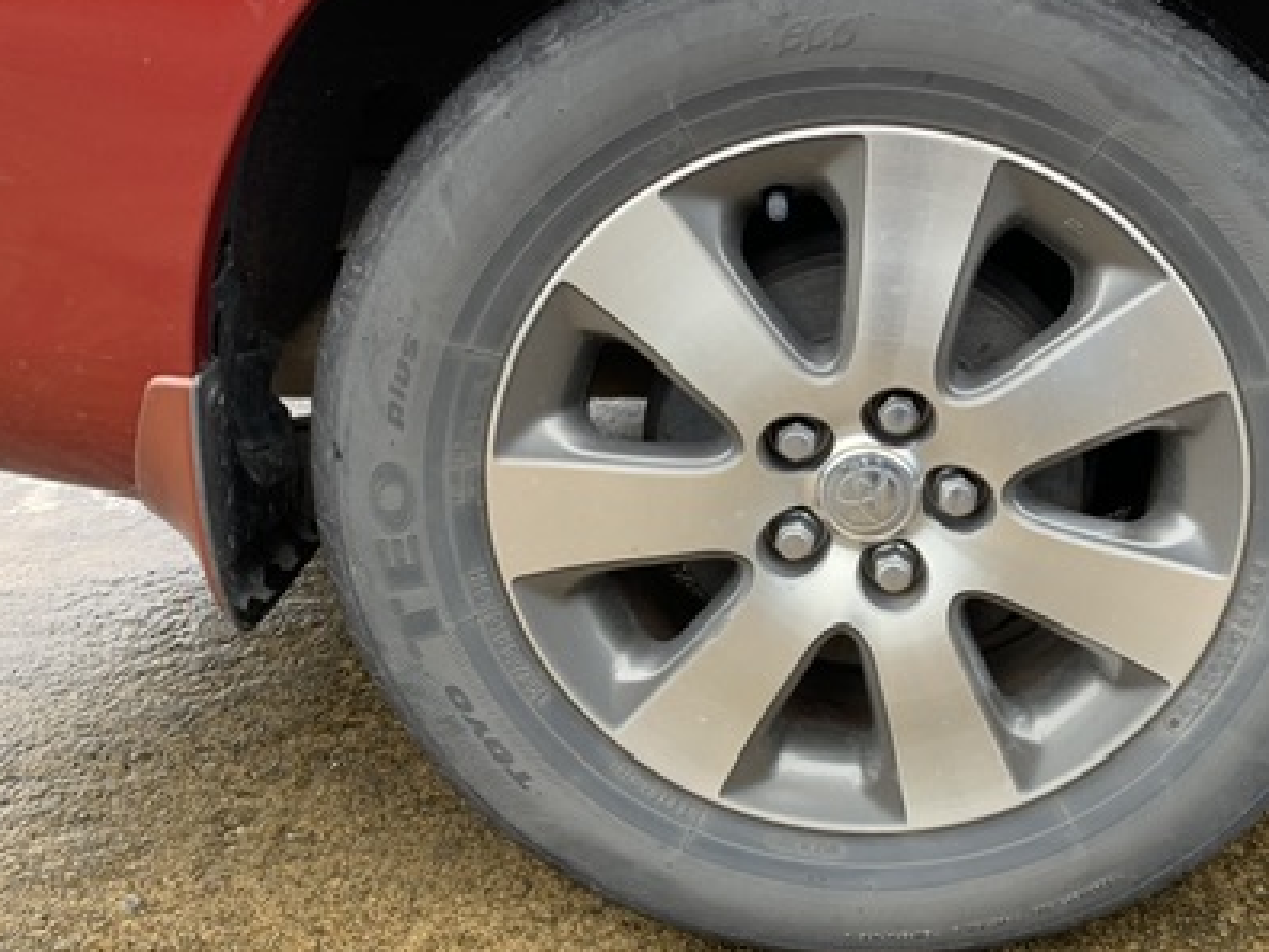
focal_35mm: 42
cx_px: 881
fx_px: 1540
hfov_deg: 43.9
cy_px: 365
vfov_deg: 34.2
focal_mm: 4.25
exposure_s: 1/122
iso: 40
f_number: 1.8
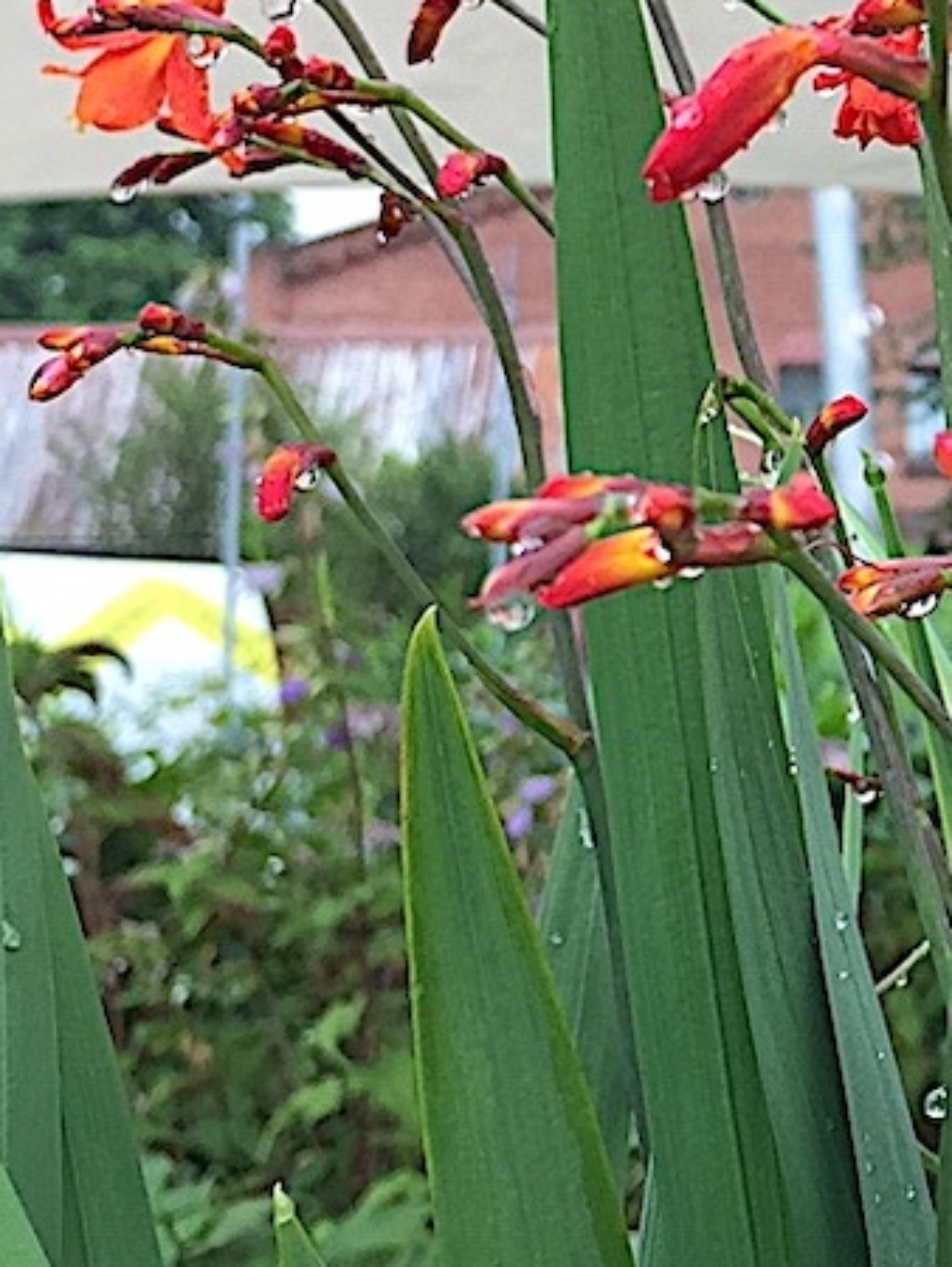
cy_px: 251
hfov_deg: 13.7
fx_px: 3773
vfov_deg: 18.9
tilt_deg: +6.9
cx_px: 1327
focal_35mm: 103
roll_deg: +0.4
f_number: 2.2
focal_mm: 4.15
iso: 32
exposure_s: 1/121
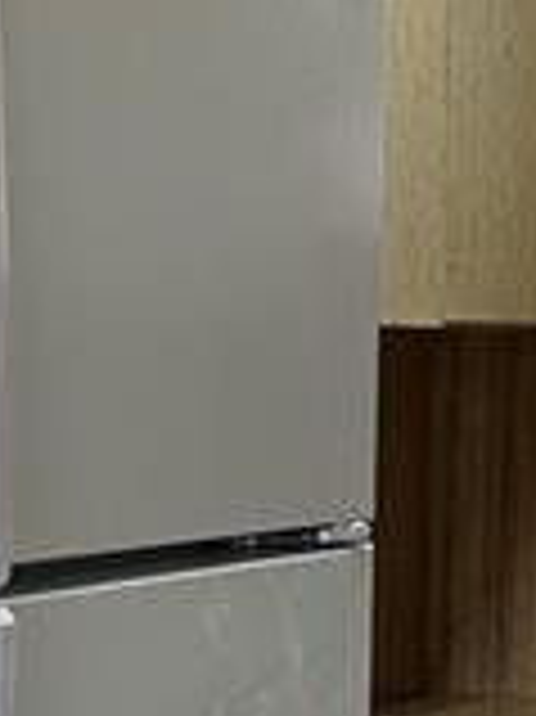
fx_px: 3742
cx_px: 1031
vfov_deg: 10.9
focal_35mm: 181
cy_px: 428
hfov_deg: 7.9
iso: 100
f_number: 1.78
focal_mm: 6.86
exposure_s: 1/120
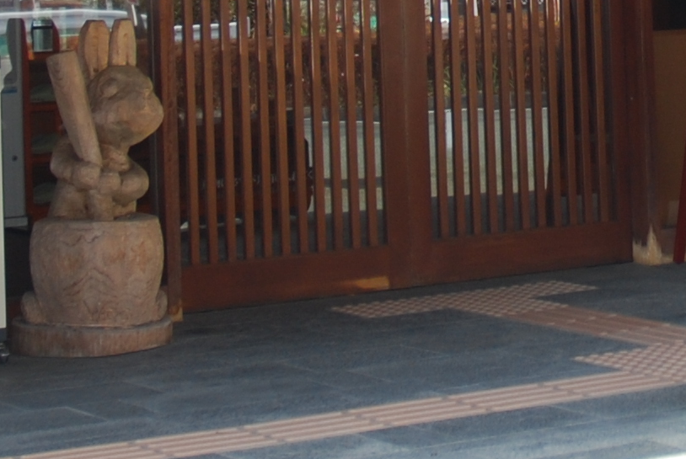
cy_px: -283
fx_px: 2995
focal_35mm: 157
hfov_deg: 12.8
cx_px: 817
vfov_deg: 8.5
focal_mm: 22
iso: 125
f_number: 3.8
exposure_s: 1/125
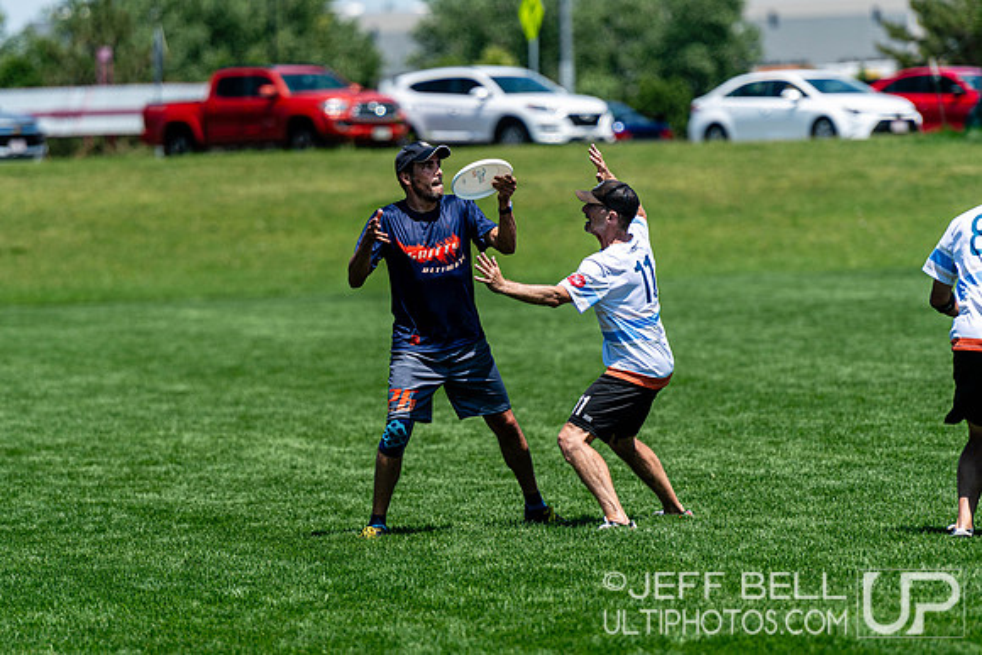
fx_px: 8185
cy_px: 328
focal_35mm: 300
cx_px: 491
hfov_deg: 6.9
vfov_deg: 4.6
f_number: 2.8
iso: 110
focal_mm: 200
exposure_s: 1/2000
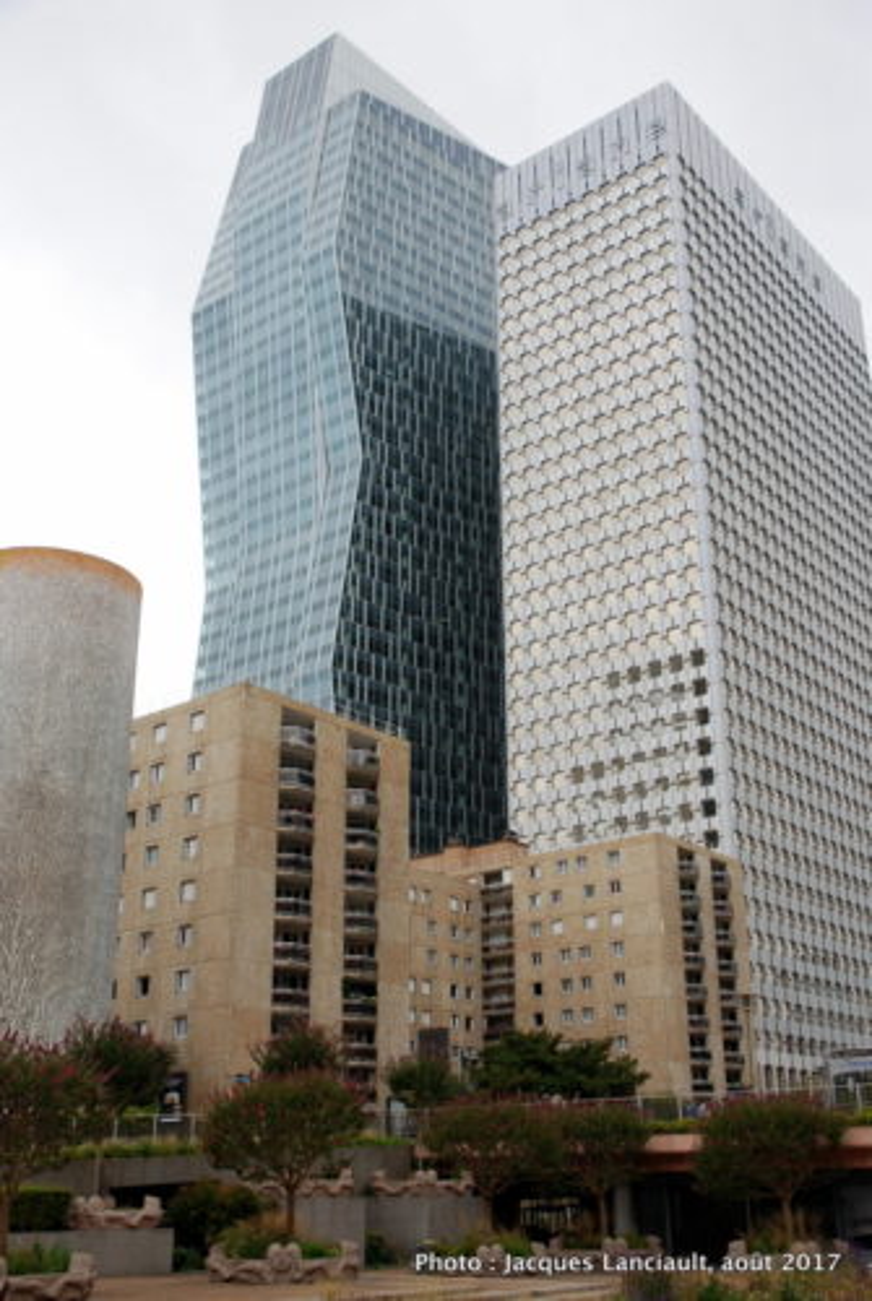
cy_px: 650
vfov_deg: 51.2
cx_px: 436
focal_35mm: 38
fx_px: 1358
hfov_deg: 35.6
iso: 100
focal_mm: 25
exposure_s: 1/160
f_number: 6.3
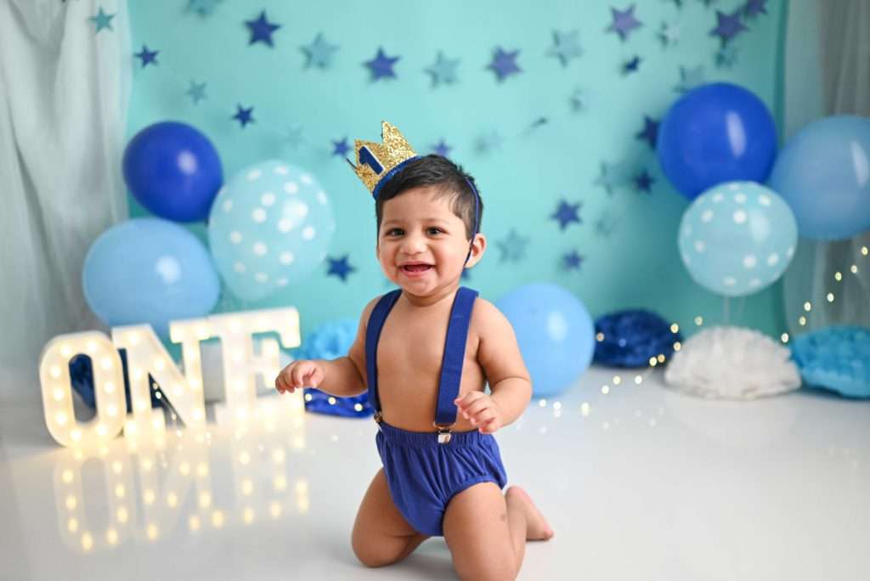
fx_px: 846
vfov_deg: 37.9
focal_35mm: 35
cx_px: 435
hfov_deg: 54.4
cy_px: 290
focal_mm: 35
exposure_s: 1/125
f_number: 1.8
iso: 200
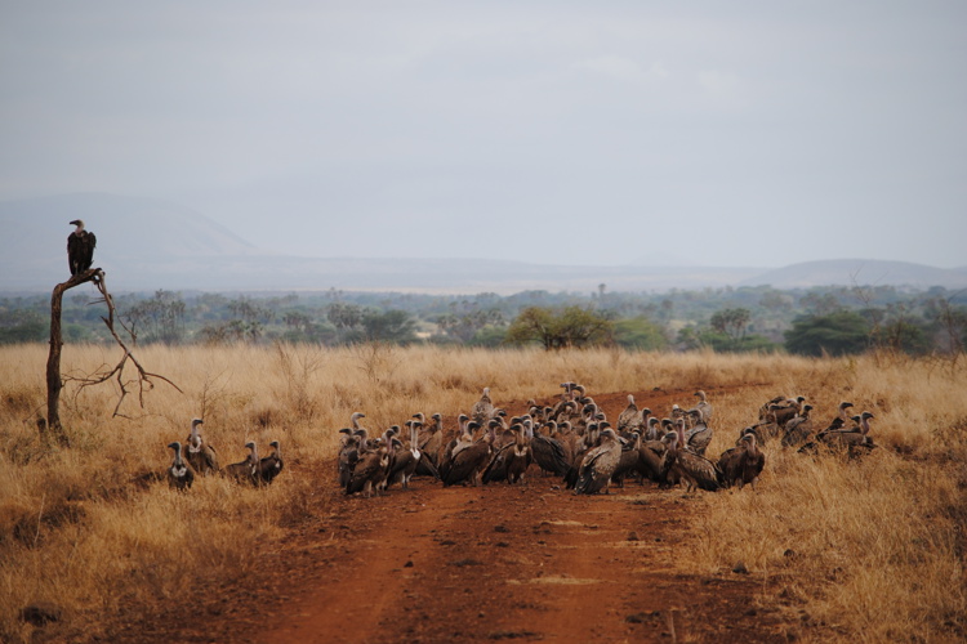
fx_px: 6849
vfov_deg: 5.4
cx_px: 484
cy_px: 322
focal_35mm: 255
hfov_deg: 8.1
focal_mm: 170
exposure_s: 1/640
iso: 200
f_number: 5
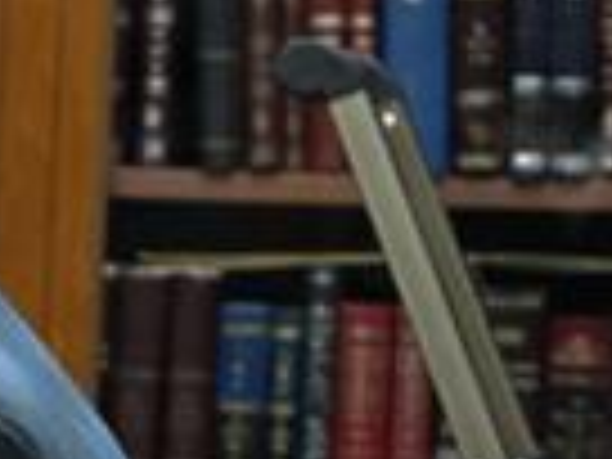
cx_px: -1584
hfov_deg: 3.7
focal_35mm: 508
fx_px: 8981
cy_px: 1087
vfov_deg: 2.9
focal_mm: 70
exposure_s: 1/200
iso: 1000
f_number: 4.5
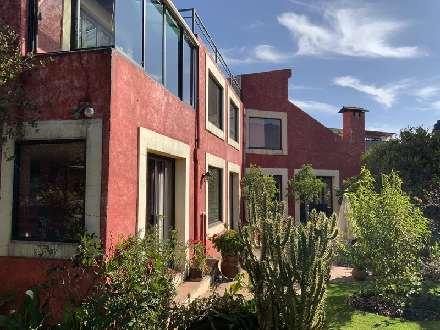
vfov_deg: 48.2
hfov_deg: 61.7
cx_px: 220
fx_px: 369
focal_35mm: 29
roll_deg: -0.8
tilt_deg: +3.2
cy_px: 165
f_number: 1.8
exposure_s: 1/1912
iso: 16
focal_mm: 3
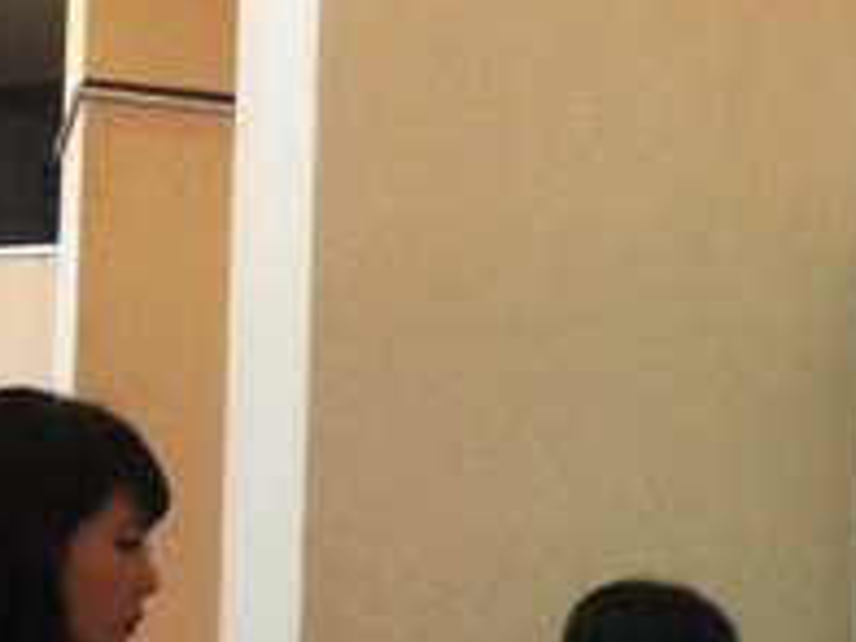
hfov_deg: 16.6
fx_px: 2819
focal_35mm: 114
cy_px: 716
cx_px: 1022
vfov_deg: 12.7
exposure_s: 1/15
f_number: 2.8
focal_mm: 3.85
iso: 160
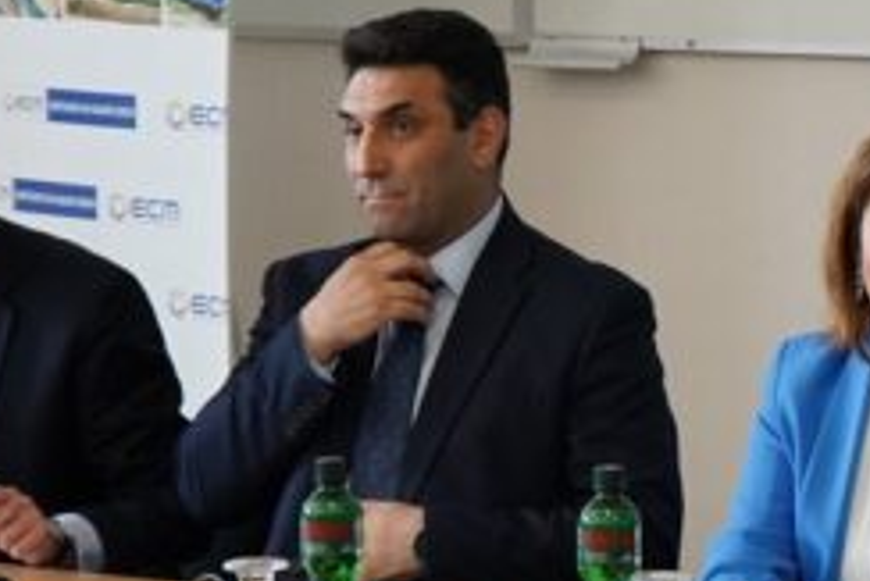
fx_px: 4062
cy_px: 483
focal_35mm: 168
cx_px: 1148
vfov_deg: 8.2
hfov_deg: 11.9
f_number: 5
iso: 3200
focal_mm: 40
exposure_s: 1/250
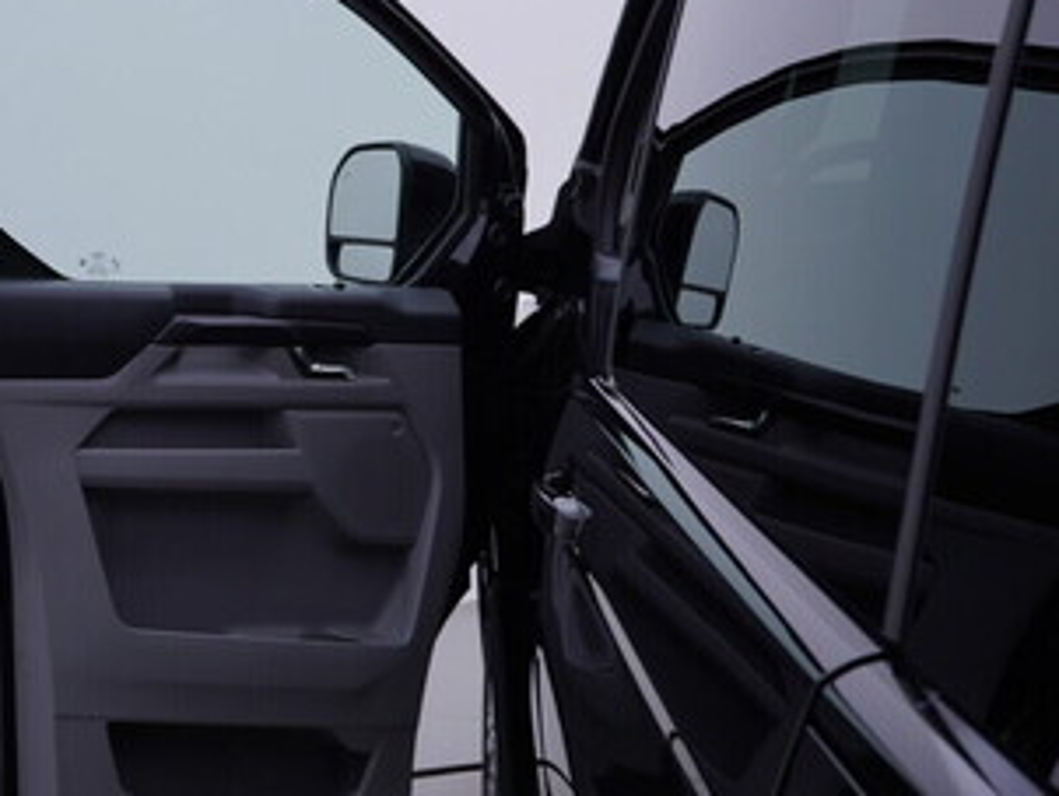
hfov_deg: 29.5
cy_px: 345
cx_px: 119
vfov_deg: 23.3
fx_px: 1929
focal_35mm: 63
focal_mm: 24
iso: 125
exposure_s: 1/80
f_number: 4.5
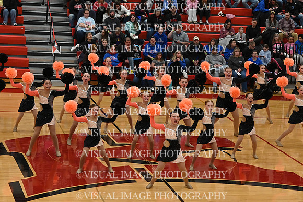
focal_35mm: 105
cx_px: 152
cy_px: 101
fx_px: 884
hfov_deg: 19.5
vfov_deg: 13.0
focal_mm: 70
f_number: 4
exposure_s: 1/400
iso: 3200
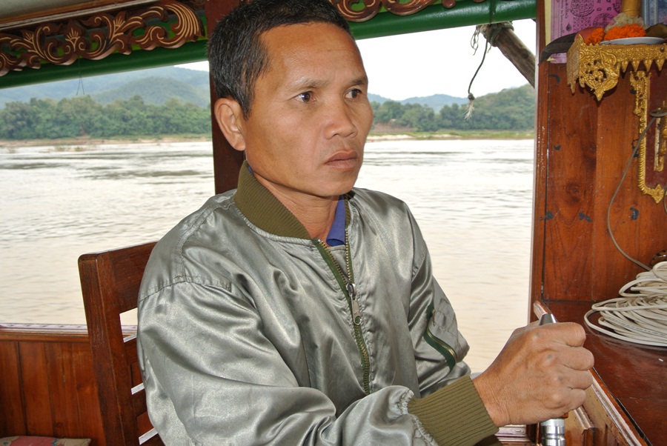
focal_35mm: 30
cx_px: 334
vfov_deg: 43.7
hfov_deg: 61.9
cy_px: 223
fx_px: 556
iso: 140
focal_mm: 11.4
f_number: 3.5
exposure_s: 1/60
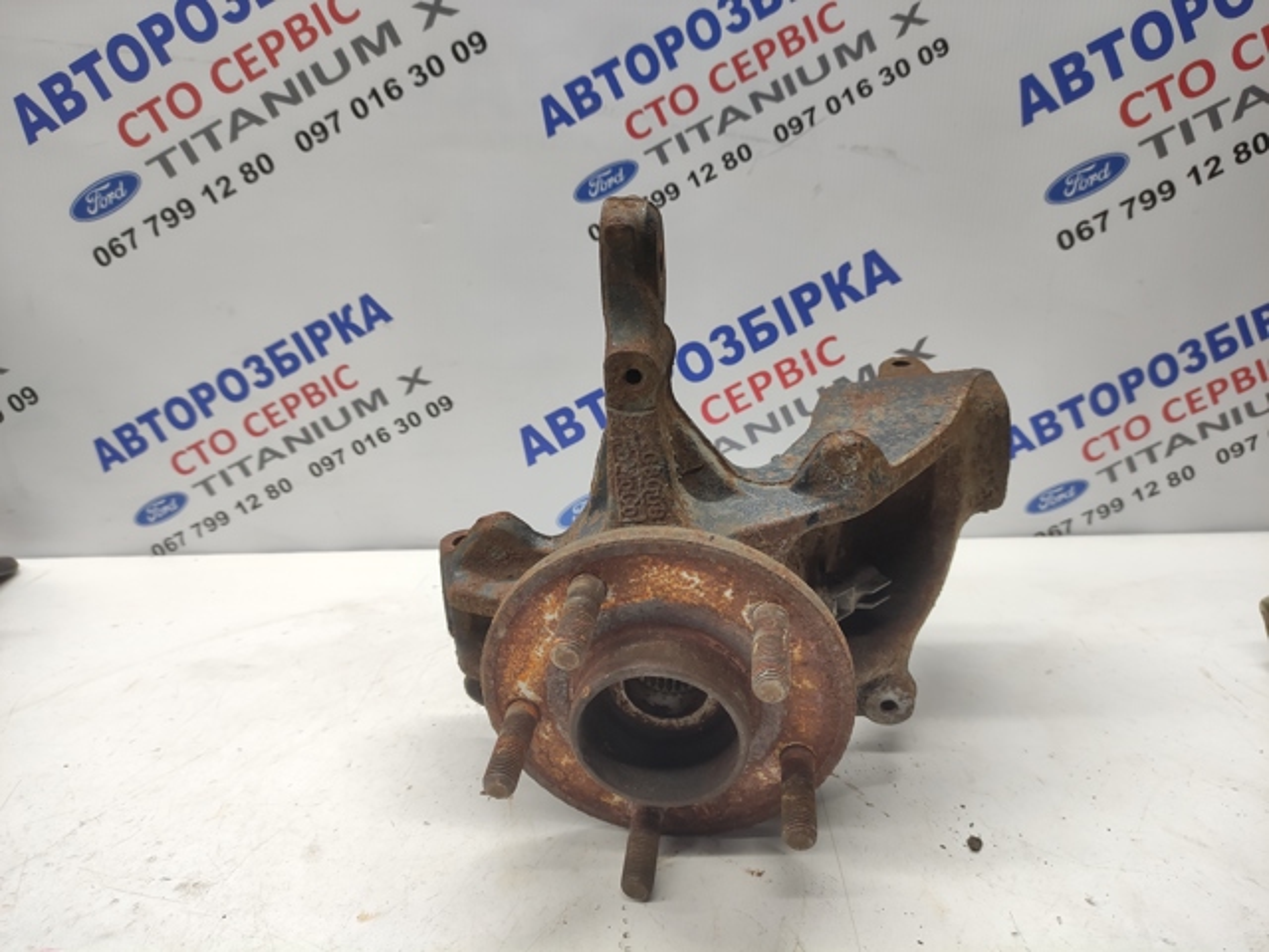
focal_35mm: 25
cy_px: 476
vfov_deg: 54.9
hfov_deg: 69.4
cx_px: 634
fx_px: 916
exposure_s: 1/100
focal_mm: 5.43
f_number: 1.89
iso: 198
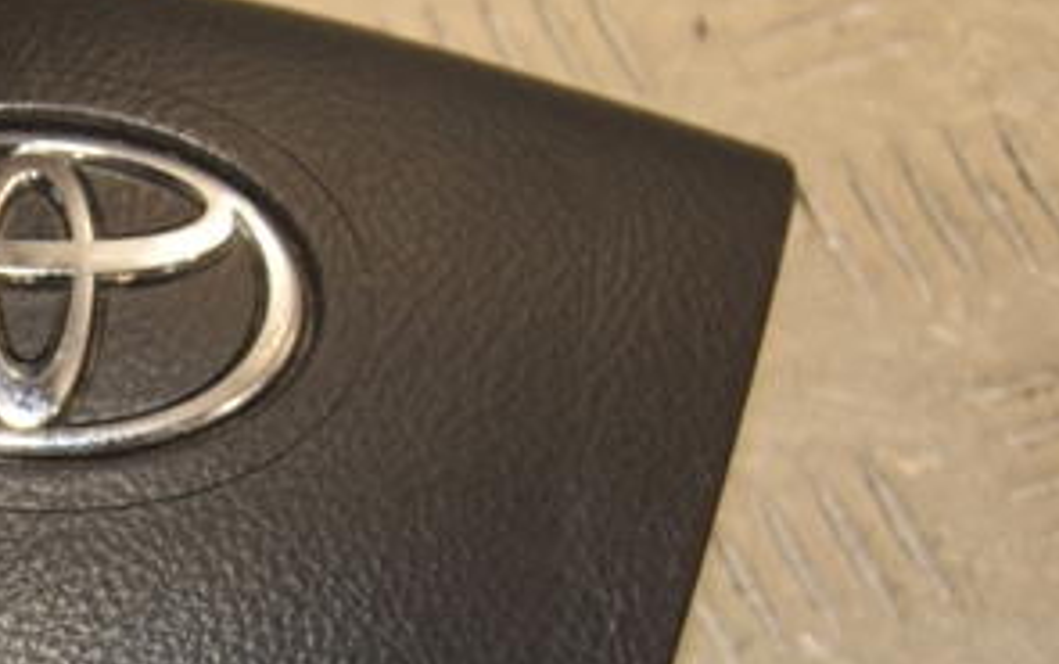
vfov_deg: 9.4
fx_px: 4016
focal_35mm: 139
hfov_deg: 14.7
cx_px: -79
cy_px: 664
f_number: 5.6
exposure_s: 1/200
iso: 800
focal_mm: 42
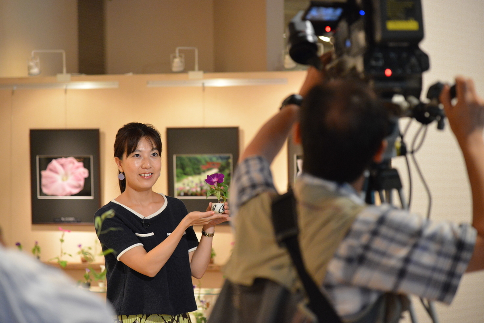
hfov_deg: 17.1
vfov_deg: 11.4
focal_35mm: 120
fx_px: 1614
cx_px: 242
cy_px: 162
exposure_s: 1/125
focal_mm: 120
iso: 5000
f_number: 4
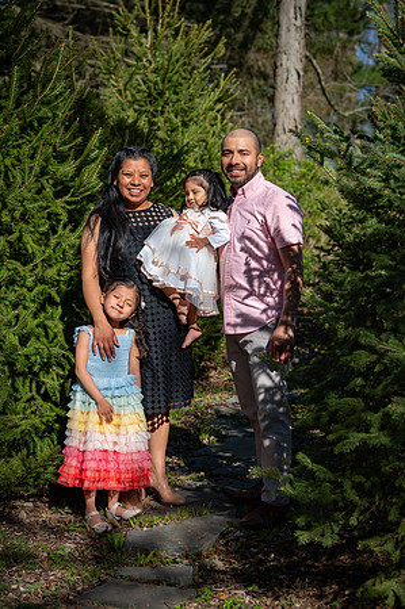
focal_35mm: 75
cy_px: 304
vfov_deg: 27.0
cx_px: 202
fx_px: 1268
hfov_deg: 18.1
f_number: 4.5
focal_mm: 75
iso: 400
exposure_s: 1/3200
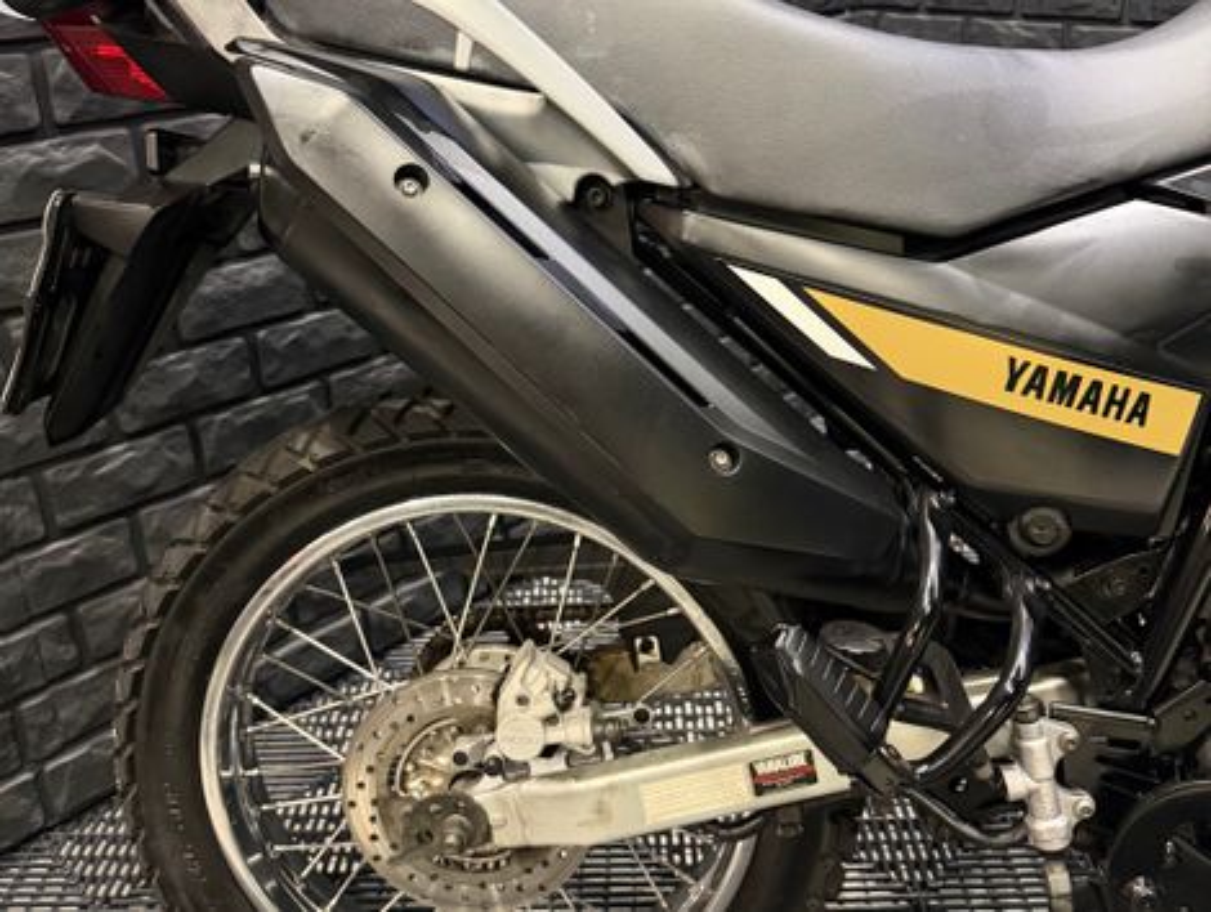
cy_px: 456
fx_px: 841
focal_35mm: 24
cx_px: 606
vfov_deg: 56.9
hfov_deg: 71.5
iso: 800
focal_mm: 6.76
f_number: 1.78
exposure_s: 1/60
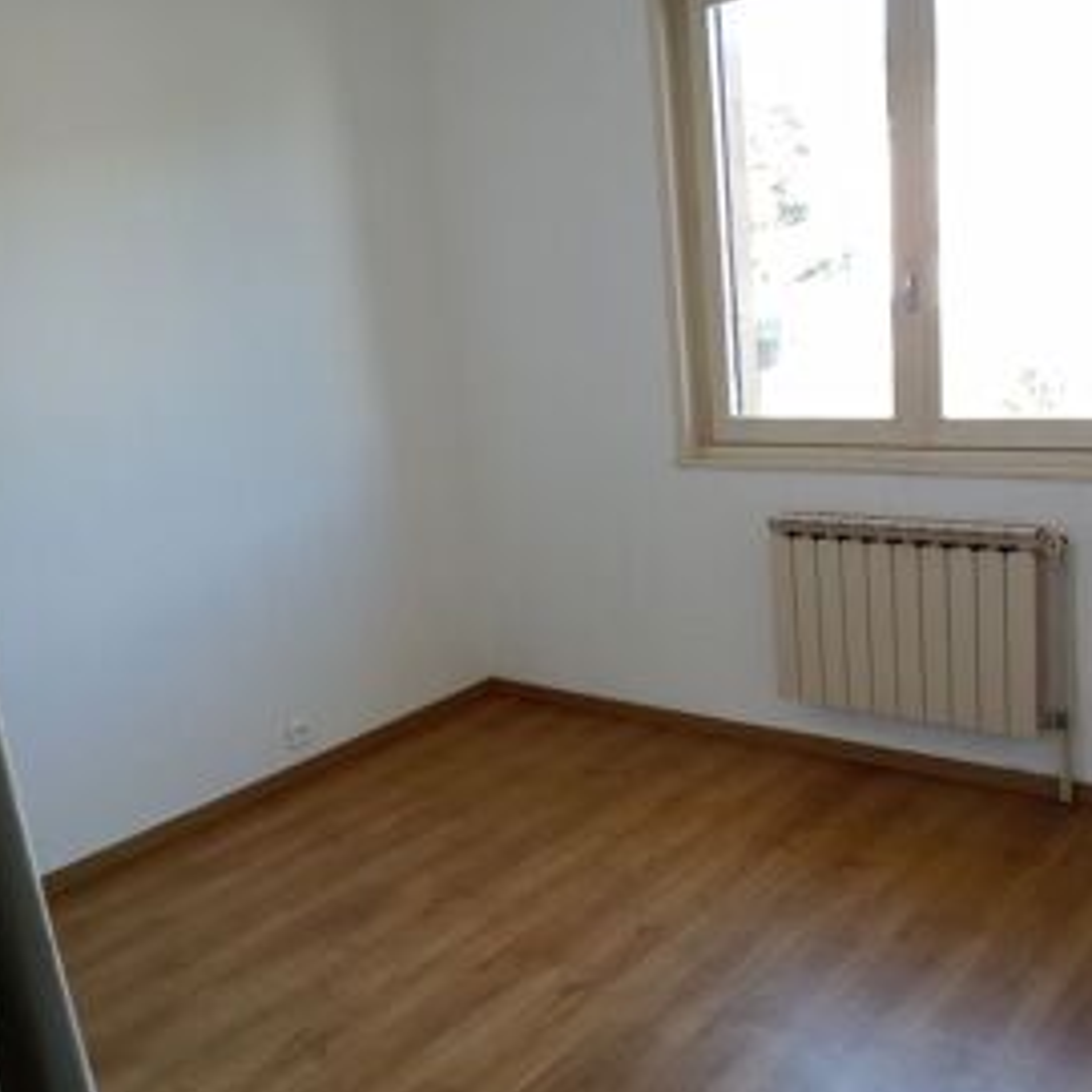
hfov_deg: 42.7
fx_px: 1392
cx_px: 617
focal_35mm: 39
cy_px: 566
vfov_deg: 42.8
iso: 131
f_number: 2.2
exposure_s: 1/50
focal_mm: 3.37
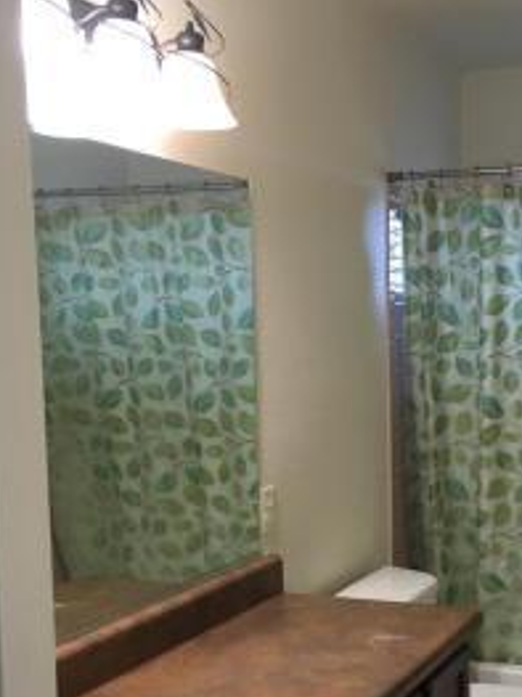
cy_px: 464
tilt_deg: -7.7
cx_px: 405
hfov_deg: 27.1
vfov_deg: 35.8
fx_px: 1067
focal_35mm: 53
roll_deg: +0.8
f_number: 2.2
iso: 50
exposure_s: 1/30
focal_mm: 4.15
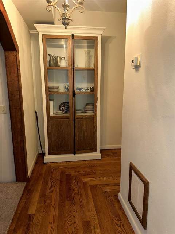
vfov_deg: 71.6
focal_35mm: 24
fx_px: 162
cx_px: 88
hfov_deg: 56.8
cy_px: 117
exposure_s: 1/24
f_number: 1.78
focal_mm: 6.86
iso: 64
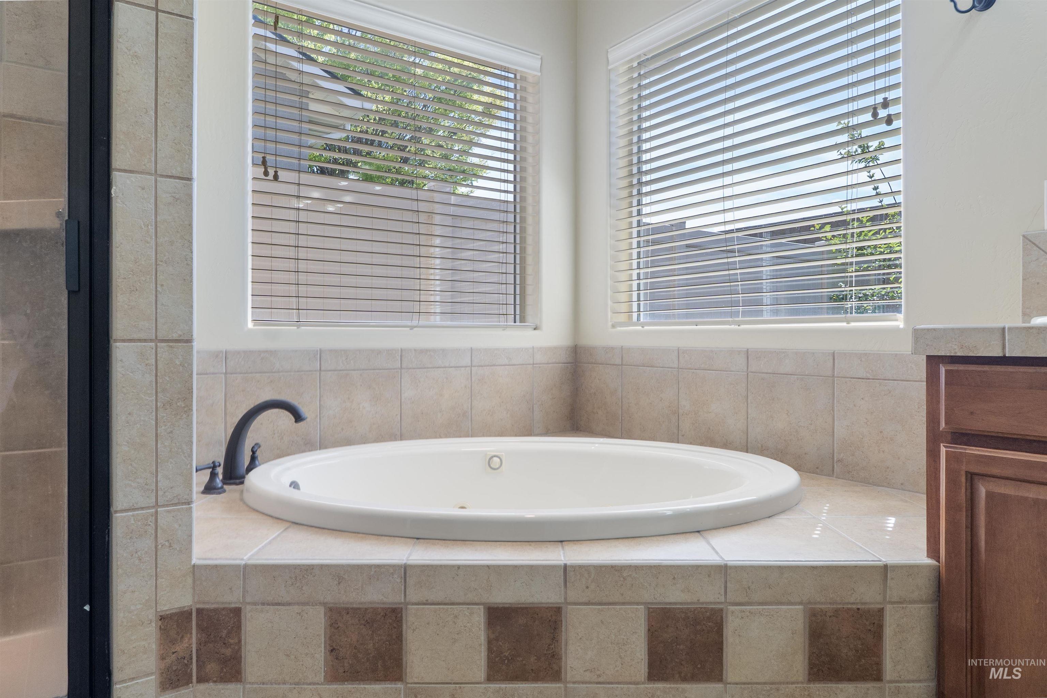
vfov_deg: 57.2
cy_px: 349
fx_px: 640
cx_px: 524
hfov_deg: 78.6
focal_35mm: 22
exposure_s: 1/125
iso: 100
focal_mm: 15
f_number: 6.3
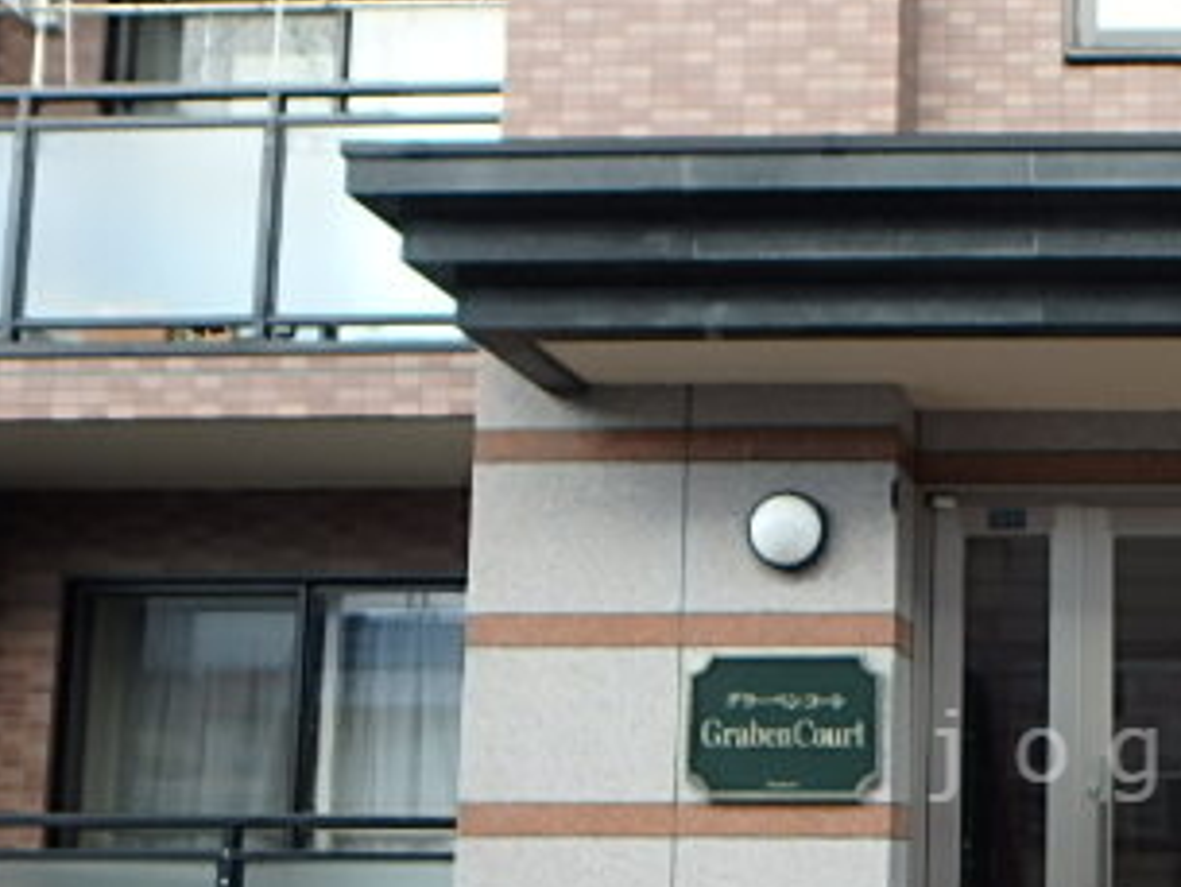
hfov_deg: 38.0
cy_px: 755
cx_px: 1193
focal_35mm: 44
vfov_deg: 31.7
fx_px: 1502
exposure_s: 1/80
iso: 125
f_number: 3.5
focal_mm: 3.7
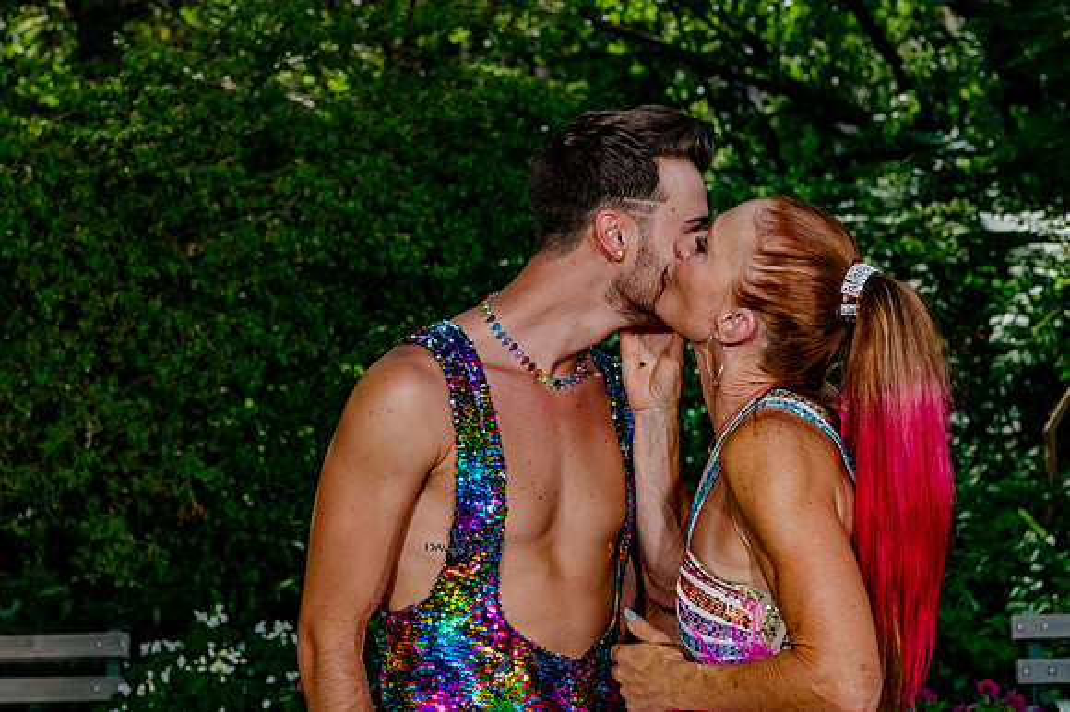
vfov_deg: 17.0
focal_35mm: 80
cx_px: 481
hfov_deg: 25.3
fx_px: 2380
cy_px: 305
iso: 200
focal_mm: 70
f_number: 7.1
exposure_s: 1/320
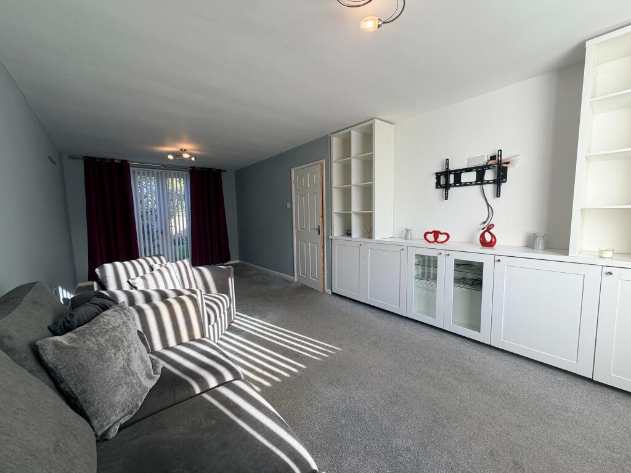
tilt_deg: -5.4
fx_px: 255
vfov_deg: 85.7
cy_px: 236
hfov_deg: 102.1
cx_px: 316
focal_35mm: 14
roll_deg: +1.3
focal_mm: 2.22
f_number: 2.2
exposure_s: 1/130
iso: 40
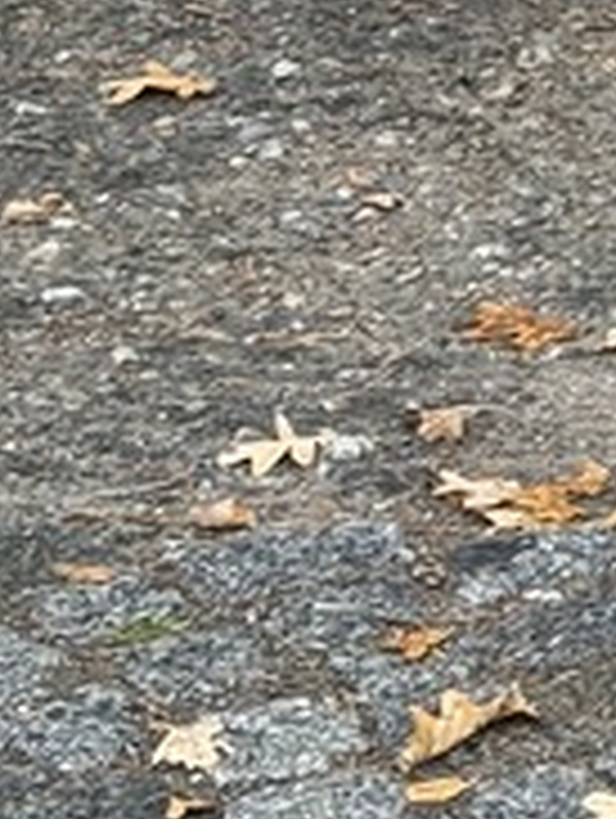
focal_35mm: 270
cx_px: 1551
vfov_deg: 6.9
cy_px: -1206
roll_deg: -0.8
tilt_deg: -5.4
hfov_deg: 5.3
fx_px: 6391
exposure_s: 1/60
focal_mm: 6.76
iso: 200
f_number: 1.78
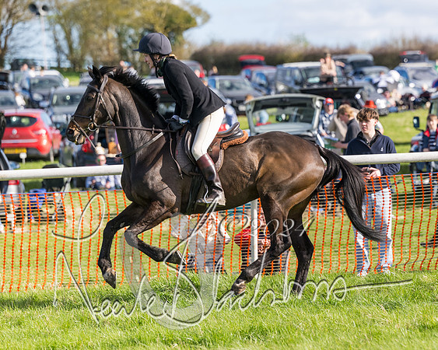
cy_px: 225
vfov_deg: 7.3
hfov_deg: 9.1
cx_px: 324
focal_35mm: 212
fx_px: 2748
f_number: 3.5
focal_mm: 130
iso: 400
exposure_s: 1/2500
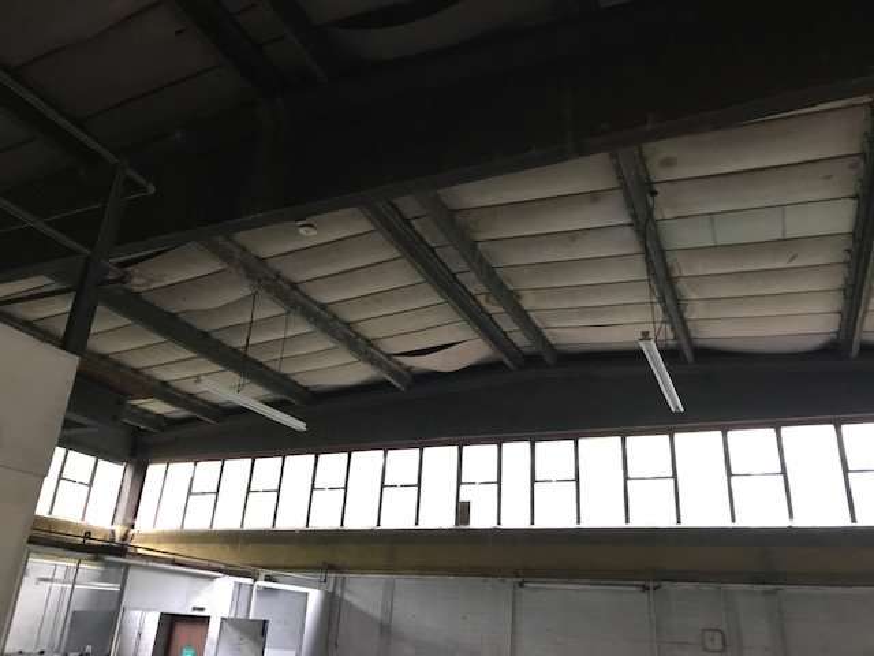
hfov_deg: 63.4
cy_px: 328
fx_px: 707
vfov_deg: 49.7
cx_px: 437
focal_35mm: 28
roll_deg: -1.1
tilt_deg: +25.6
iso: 100
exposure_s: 1/9
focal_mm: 3.99
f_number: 1.8
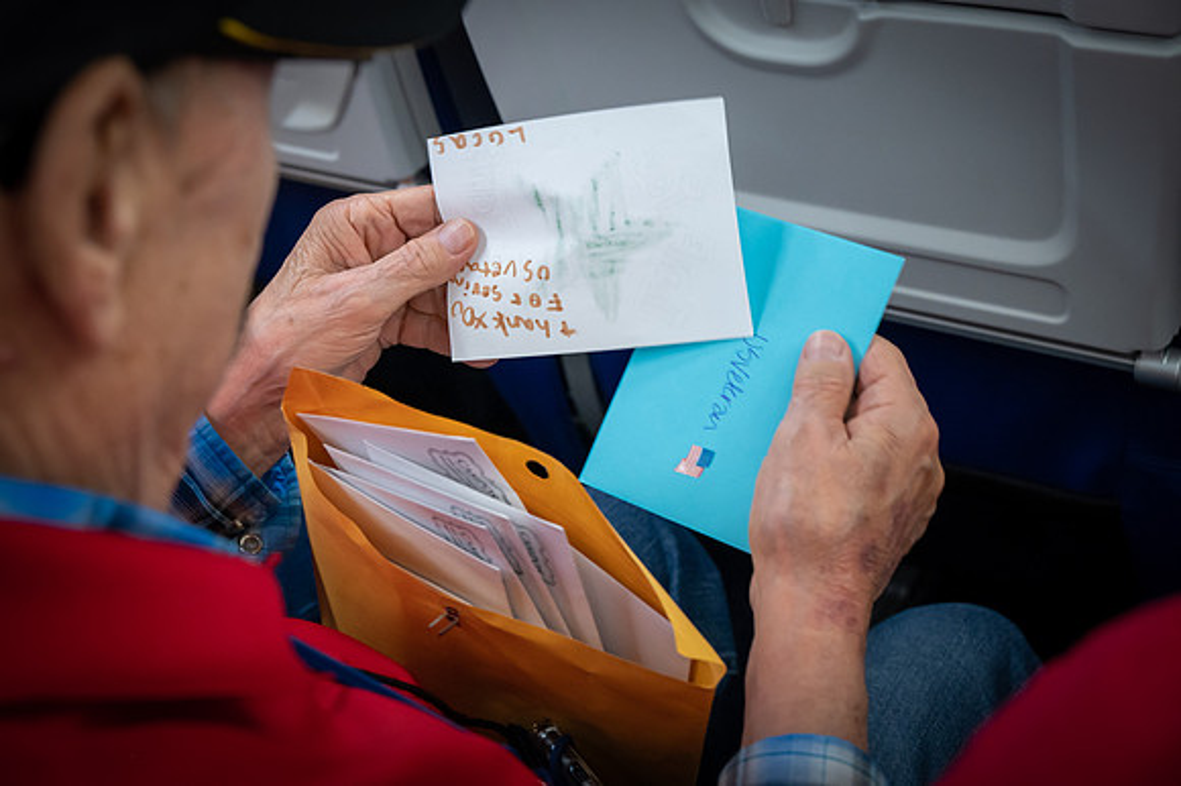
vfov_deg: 25.0
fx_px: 1770
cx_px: 590
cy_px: 393
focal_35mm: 54
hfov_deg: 36.9
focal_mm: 54
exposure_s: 1/60
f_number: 6.3
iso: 5000
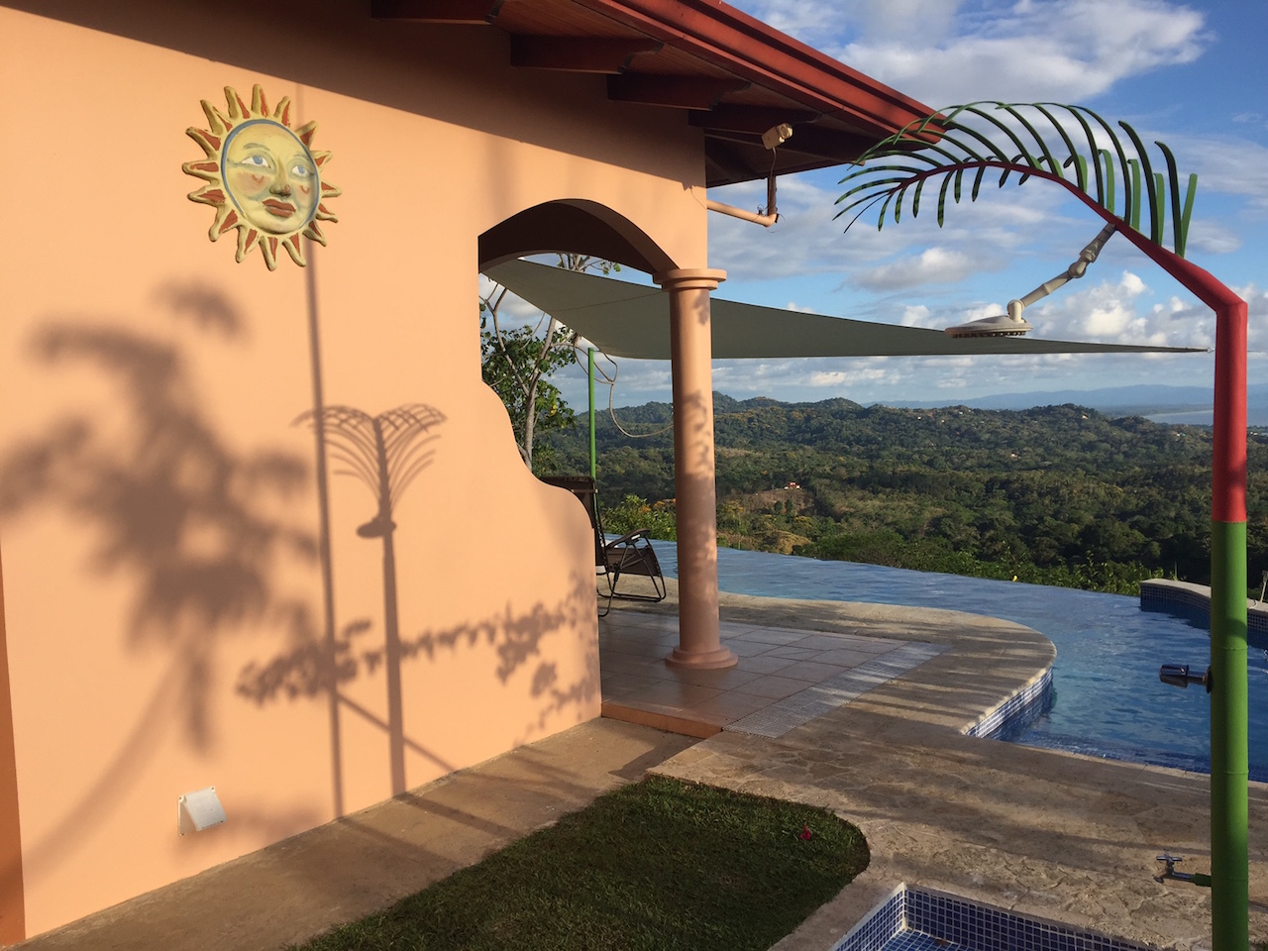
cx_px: 634
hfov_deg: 61.7
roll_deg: +0.2
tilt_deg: -3.5
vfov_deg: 48.2
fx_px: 1062
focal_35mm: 29
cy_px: 476
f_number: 2.2
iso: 32
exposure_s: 1/1412
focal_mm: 4.15
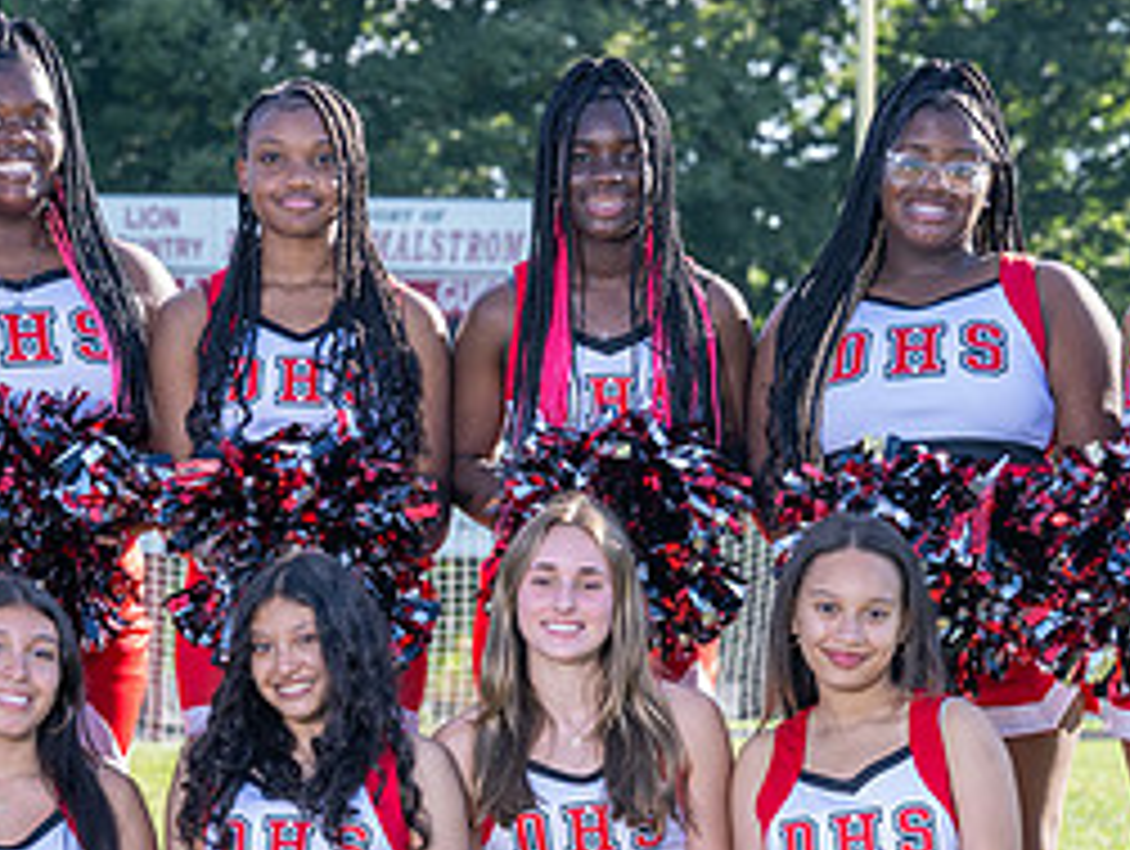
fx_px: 7650
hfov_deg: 8.4
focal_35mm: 234
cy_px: 931
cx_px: 354
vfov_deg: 6.3
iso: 160
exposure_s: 1/200
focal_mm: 79
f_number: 5
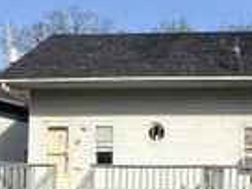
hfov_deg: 19.5
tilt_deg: +4.6
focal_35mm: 98
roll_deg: -0.4
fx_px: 713
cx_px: 246
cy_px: 143
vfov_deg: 15.0
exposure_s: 1/3448
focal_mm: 5.96
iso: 50
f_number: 1.6
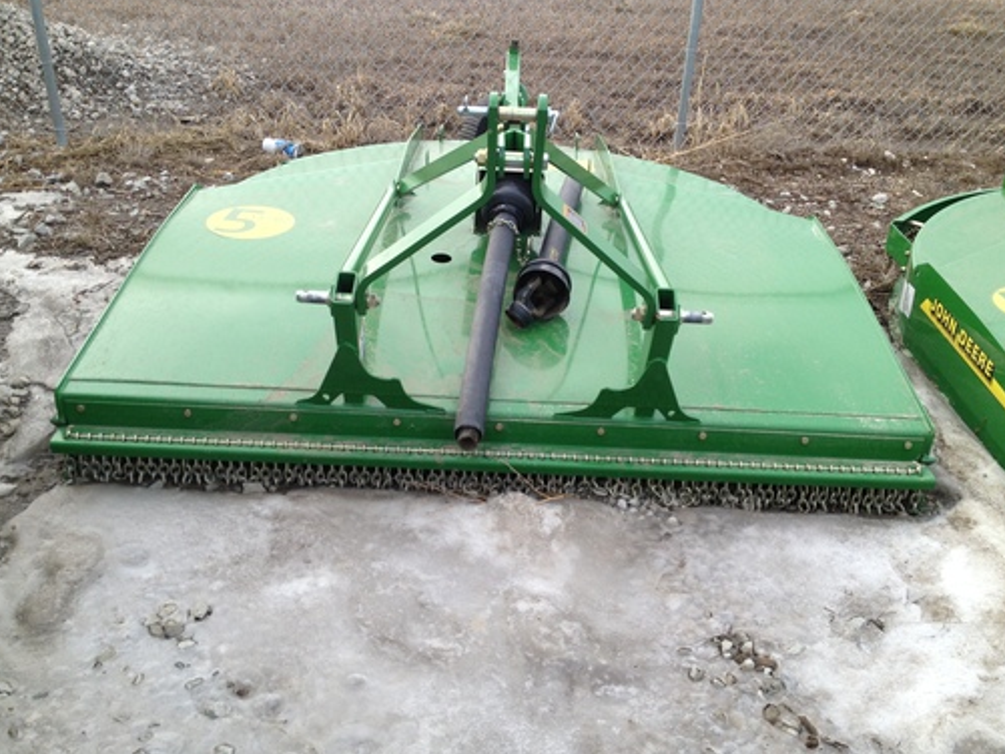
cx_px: 518
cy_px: 381
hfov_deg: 49.0
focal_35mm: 38
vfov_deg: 37.7
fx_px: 1104
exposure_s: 1/307
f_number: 2.4
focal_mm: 4.28
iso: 50
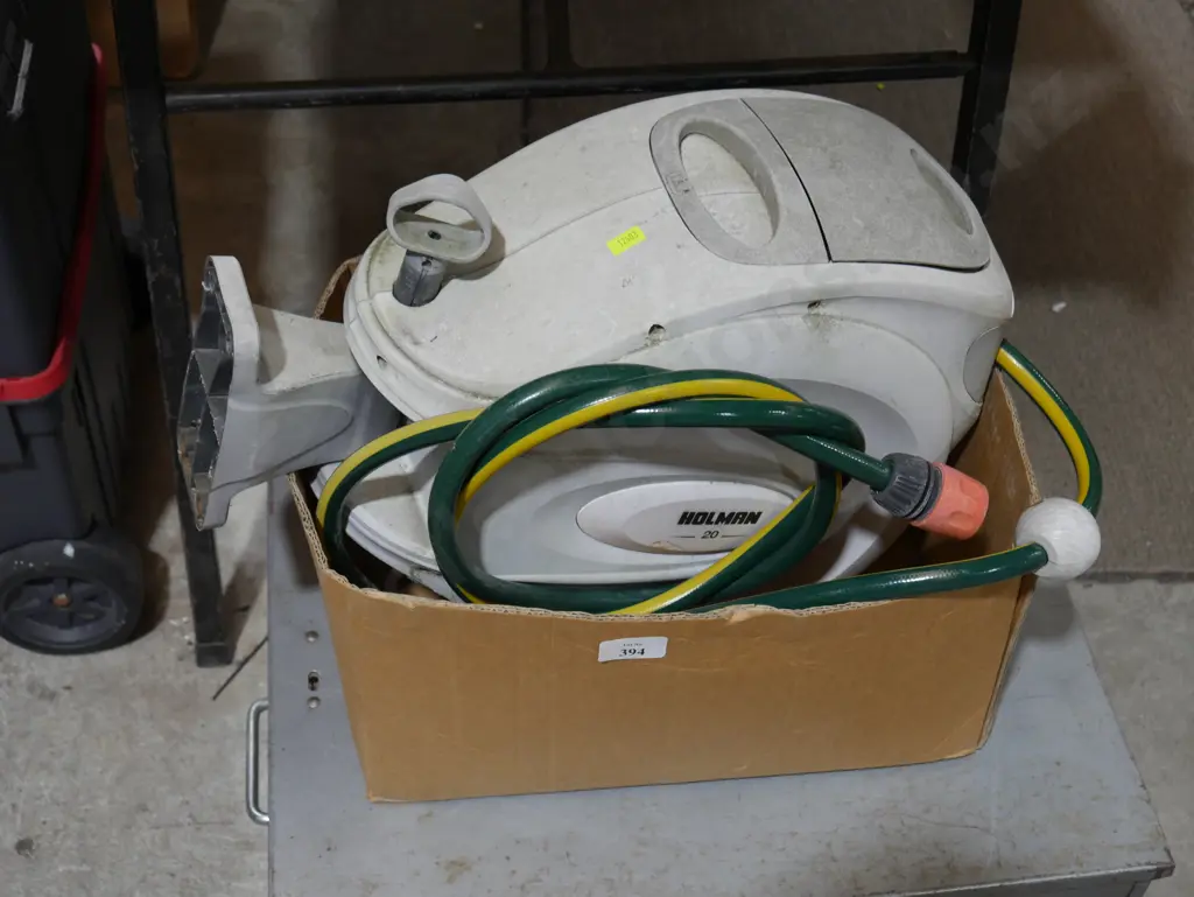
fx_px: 1725
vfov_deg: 29.1
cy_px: 448
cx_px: 597
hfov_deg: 38.2
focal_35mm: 50
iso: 400
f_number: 5.3
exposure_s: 1/60
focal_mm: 25
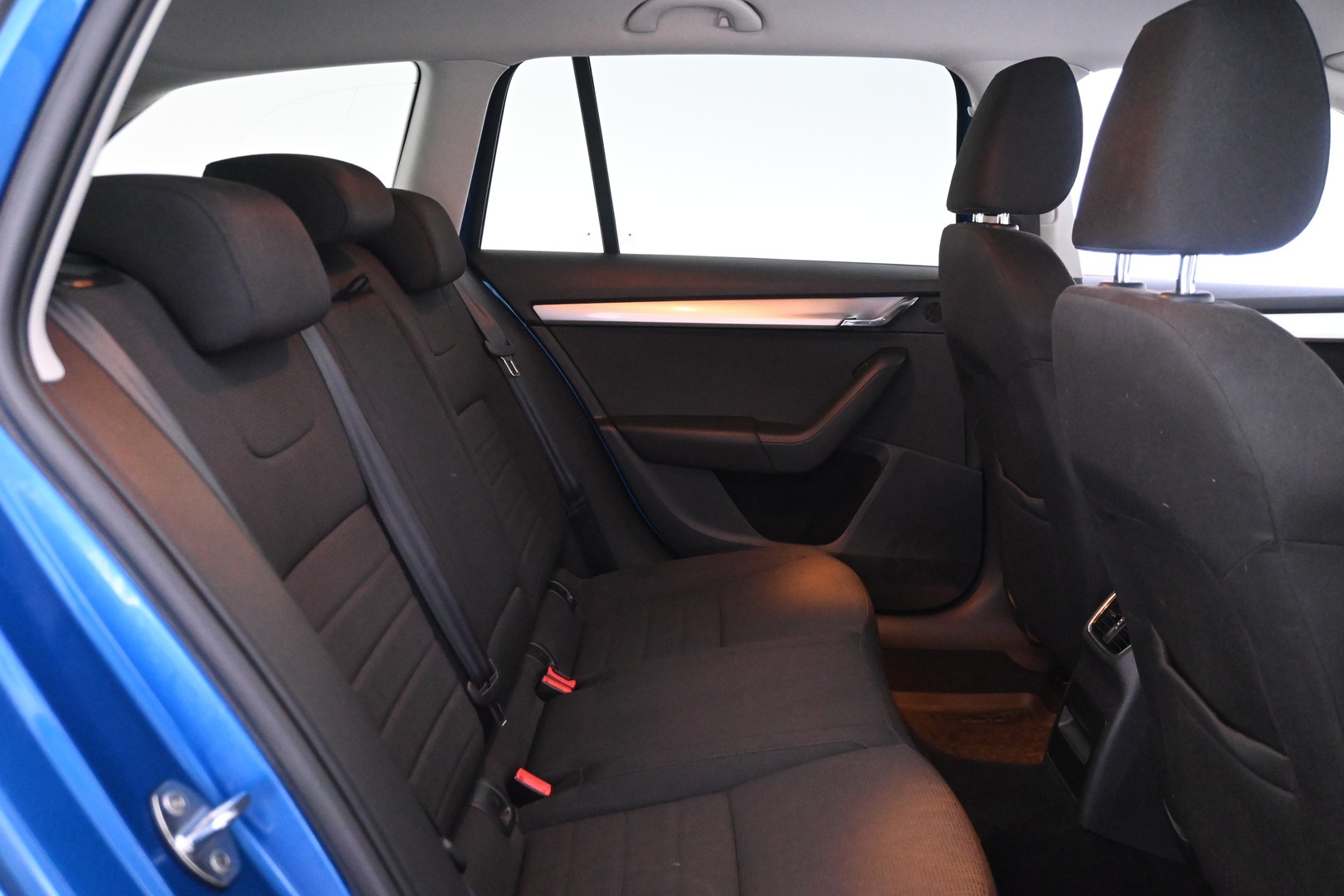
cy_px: 448
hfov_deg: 58.3
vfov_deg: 40.8
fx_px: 1204
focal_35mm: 32
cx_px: 672
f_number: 4
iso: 5600
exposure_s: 1/30
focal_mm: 21.5
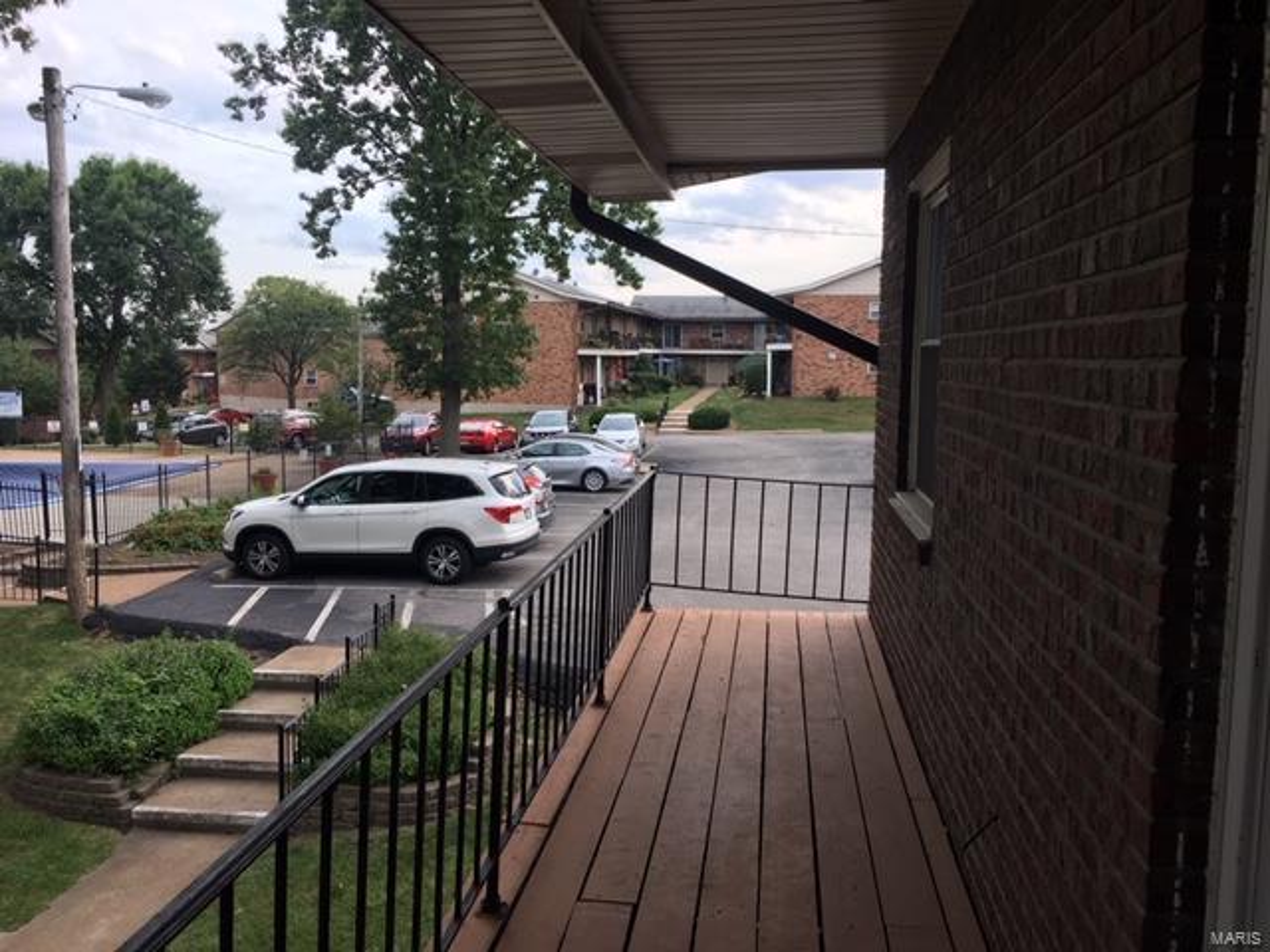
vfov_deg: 48.2
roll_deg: +0.2
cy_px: 476
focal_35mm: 29
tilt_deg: -6.9
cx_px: 635
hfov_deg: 61.7
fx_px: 1064
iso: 25
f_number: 2.2
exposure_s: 1/238
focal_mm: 4.15
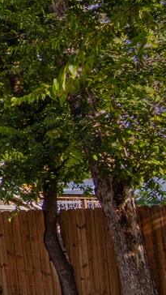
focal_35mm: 84
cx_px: -435
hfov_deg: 8.9
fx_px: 657
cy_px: 136
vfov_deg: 25.3
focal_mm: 12
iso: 200
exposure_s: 1/125
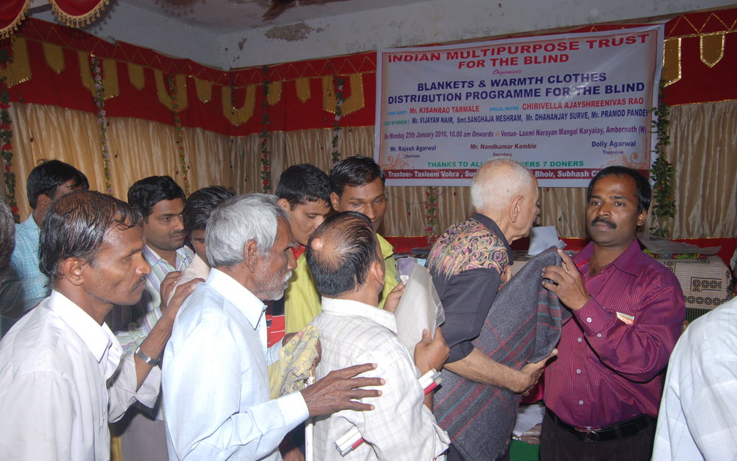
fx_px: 623
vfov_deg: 40.6
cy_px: 237
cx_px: 365
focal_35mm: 31
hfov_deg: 61.2
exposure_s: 1/125
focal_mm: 20
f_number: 7.1
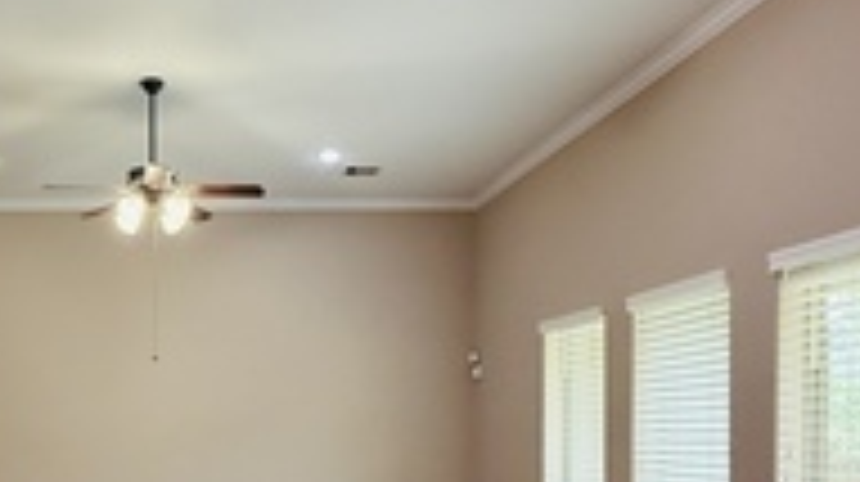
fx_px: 911
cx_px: 164
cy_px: 450
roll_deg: -0.3
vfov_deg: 28.3
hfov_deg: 47.6
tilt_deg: +0.1
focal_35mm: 40
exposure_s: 1/120
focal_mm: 2.22
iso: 500
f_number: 2.2
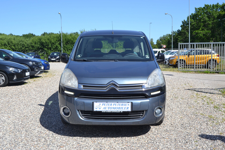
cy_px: 75
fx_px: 225
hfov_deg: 53.1
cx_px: 112
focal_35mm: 36
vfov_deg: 36.9
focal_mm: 24
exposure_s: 1/250
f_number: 8
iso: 100
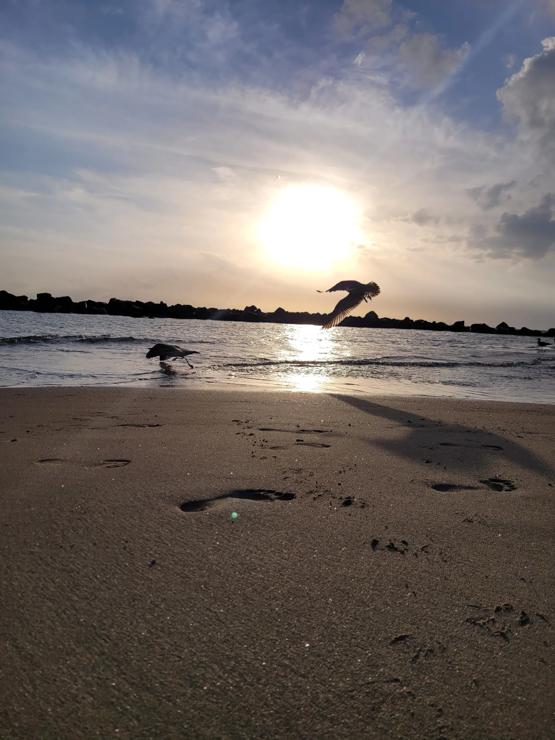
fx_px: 556
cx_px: 278
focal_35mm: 26
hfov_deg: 53.1
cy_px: 370
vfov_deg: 67.3
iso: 40
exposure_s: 1/7618
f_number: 1.8
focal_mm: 5.4
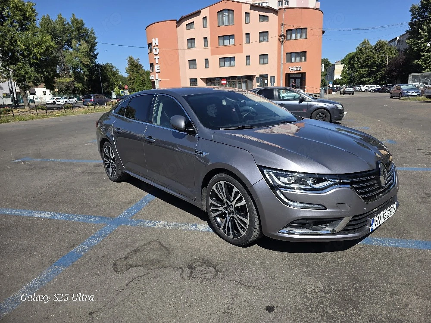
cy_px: 162
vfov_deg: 58.9
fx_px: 286
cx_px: 216
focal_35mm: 23
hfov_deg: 73.9
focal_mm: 6.3
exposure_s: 1/10000
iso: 80
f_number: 1.7
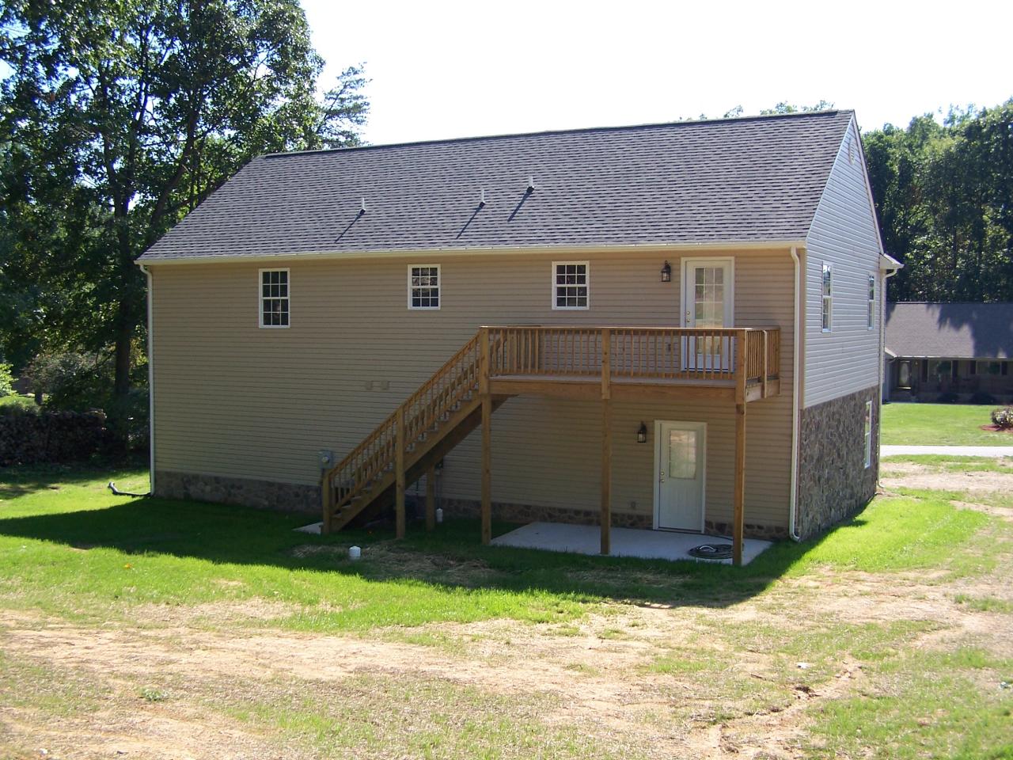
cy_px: 380
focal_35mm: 38
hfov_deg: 49.0
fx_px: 1112
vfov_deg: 37.7
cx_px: 506
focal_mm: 6.3
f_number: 2.8
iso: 80
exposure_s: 1/500
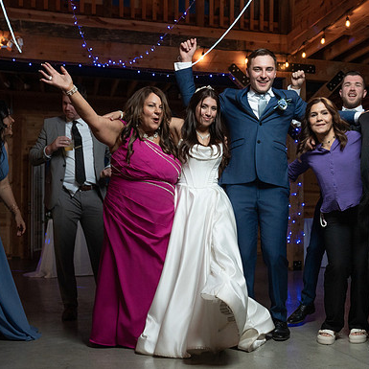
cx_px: 259
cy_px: 184
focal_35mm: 41
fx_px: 494
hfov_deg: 40.2
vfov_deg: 40.9
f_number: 4
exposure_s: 1/200
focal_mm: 32
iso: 2000
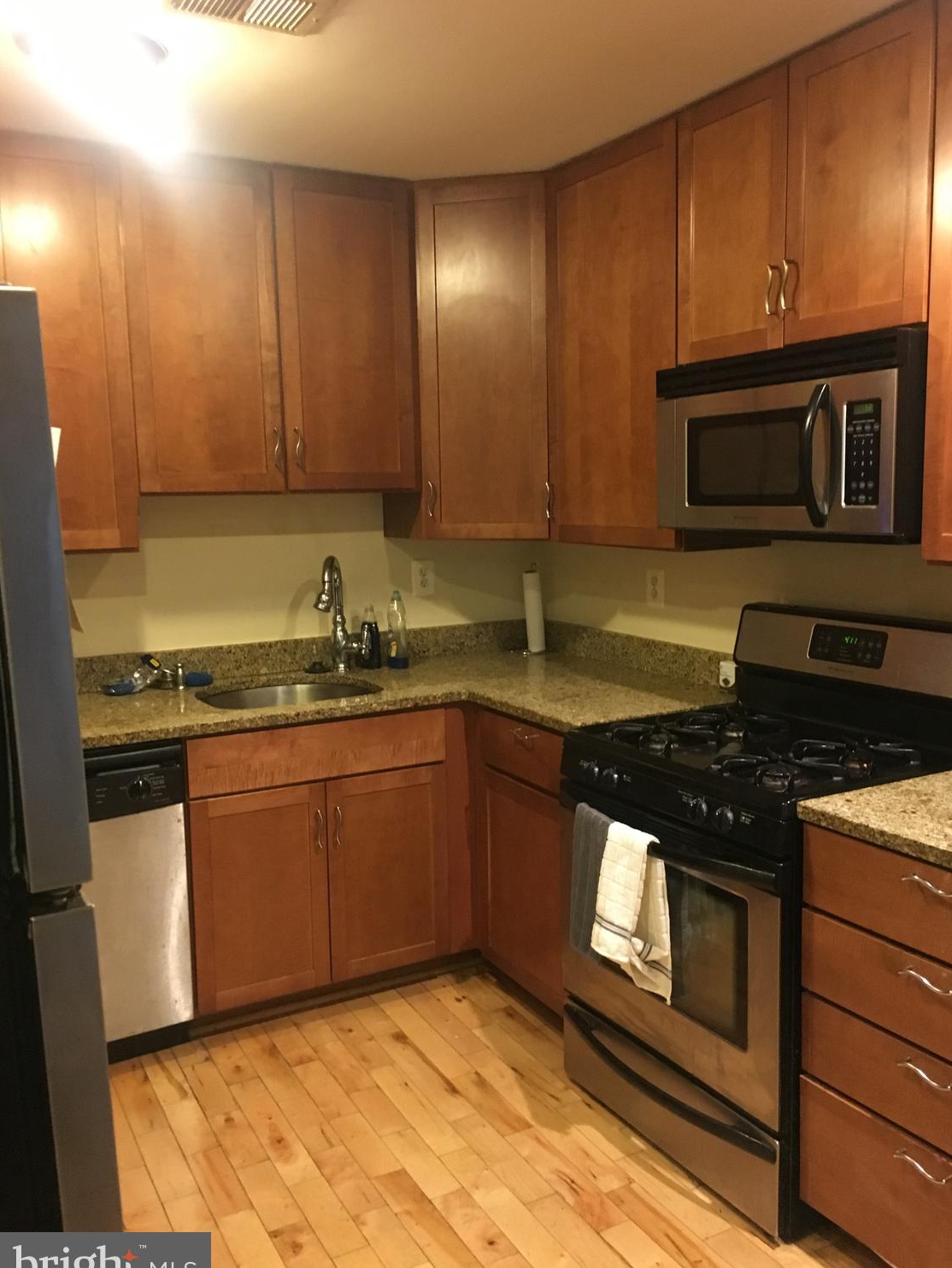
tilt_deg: -7.8
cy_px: 646
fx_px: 1100
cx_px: 490
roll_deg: +1.2
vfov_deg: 60.0
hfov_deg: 46.8
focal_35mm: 30
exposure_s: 1/15
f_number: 2.2
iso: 250
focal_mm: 4.15
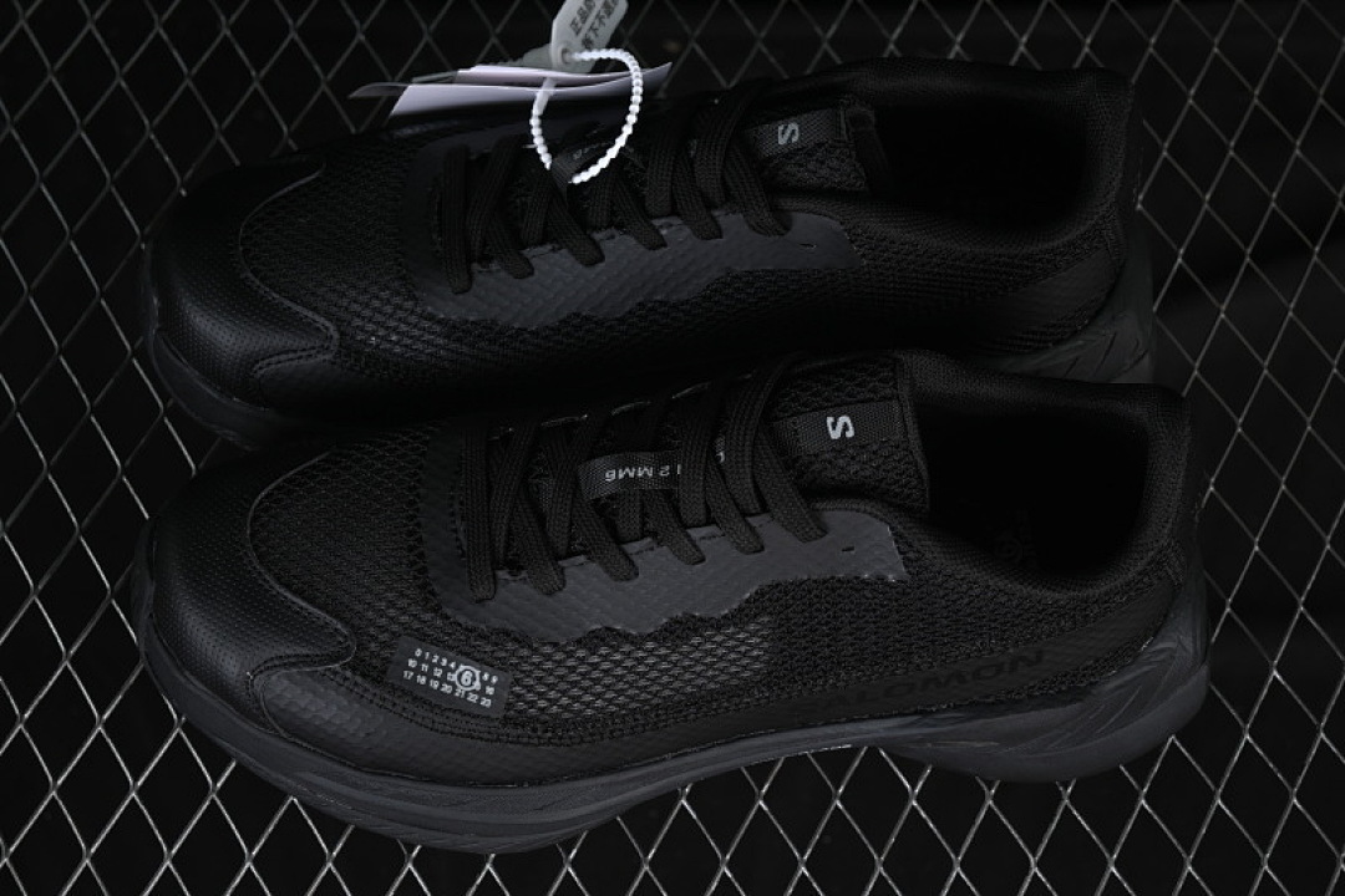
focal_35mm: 75
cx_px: 672
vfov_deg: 18.2
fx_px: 2802
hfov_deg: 27.0
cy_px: 448
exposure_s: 1/50
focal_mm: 50
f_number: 6.3
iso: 160
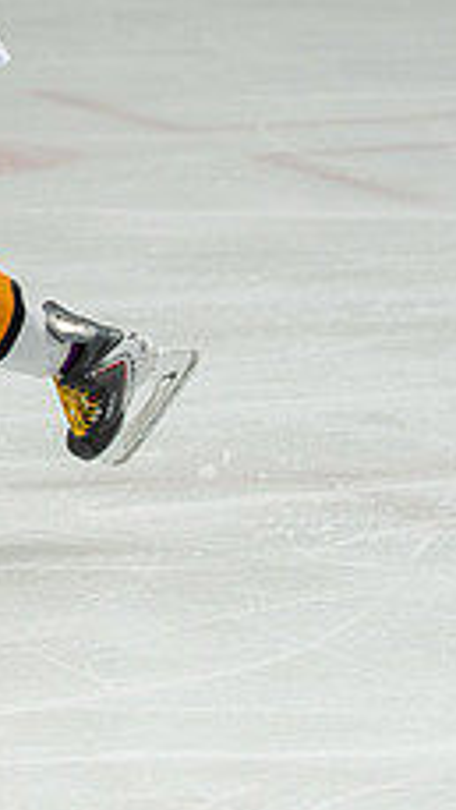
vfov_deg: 4.8
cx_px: -346
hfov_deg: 2.7
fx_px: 9619
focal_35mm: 448
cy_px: 193
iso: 800
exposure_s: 1/1600
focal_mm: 113
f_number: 3.5
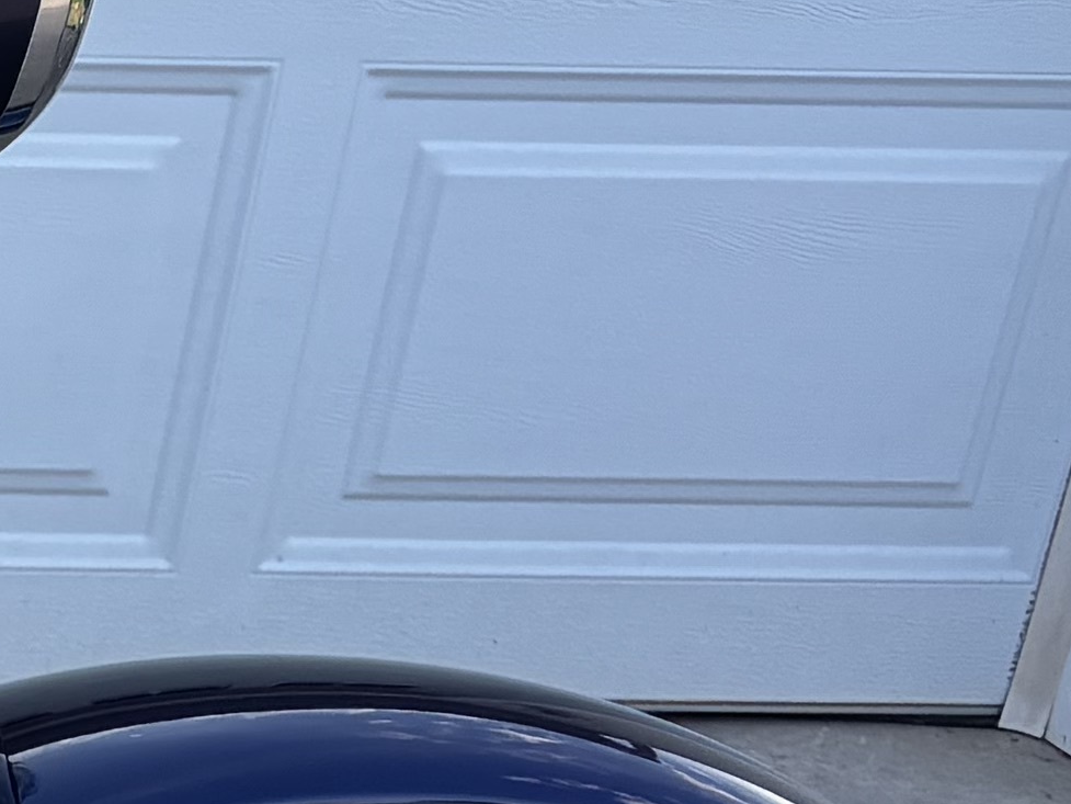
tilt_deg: -23.1
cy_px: 790
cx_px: -1728
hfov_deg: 10.6
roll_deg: -2.2
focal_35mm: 152
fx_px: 4703
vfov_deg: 9.7
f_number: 1.6
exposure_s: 1/597
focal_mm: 5.96
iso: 50
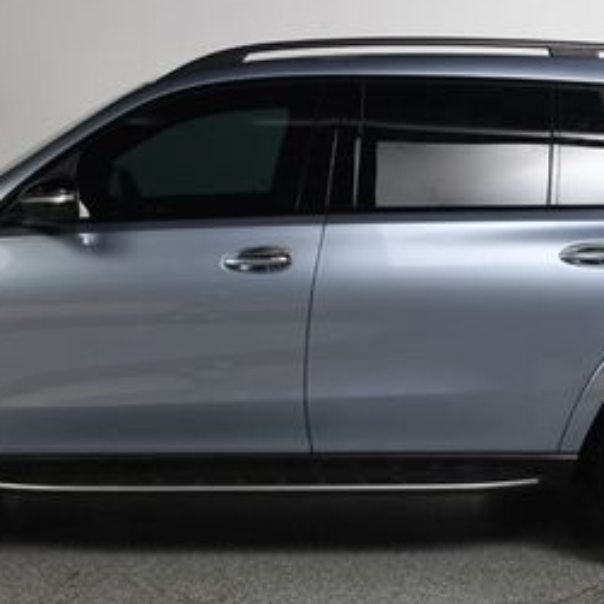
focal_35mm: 65
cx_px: 272
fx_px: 1283
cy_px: 361
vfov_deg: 26.4
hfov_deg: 26.5
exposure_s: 1/160
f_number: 11
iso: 100
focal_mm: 20
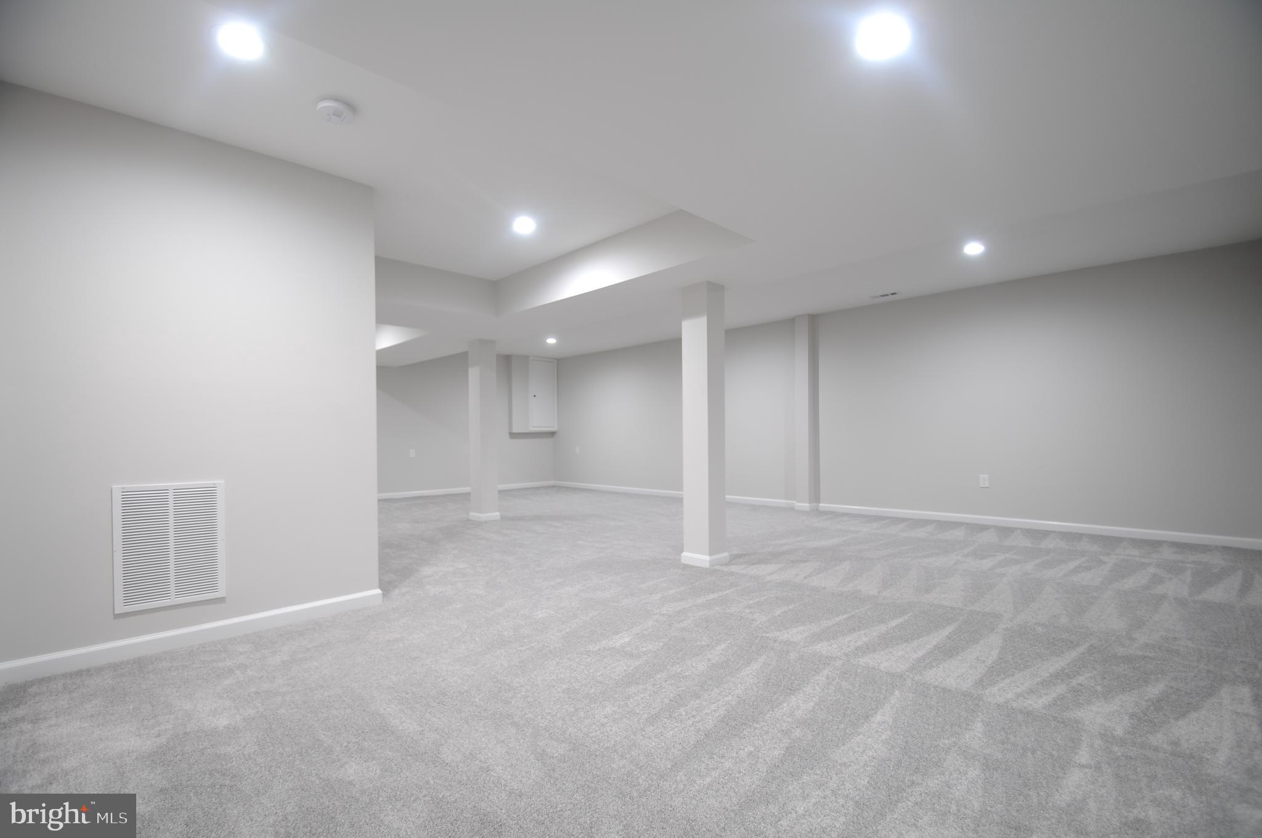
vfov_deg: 77.2
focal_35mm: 15
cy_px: 419
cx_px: 631
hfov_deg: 100.5
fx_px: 525
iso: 100
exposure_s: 1/3
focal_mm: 10
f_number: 3.5
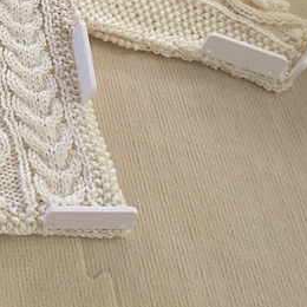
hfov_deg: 25.2
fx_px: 632
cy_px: 41
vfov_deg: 26.5
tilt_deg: -58.1
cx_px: -39
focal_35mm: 63
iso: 64
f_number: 2.2
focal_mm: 4.15
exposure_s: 1/4
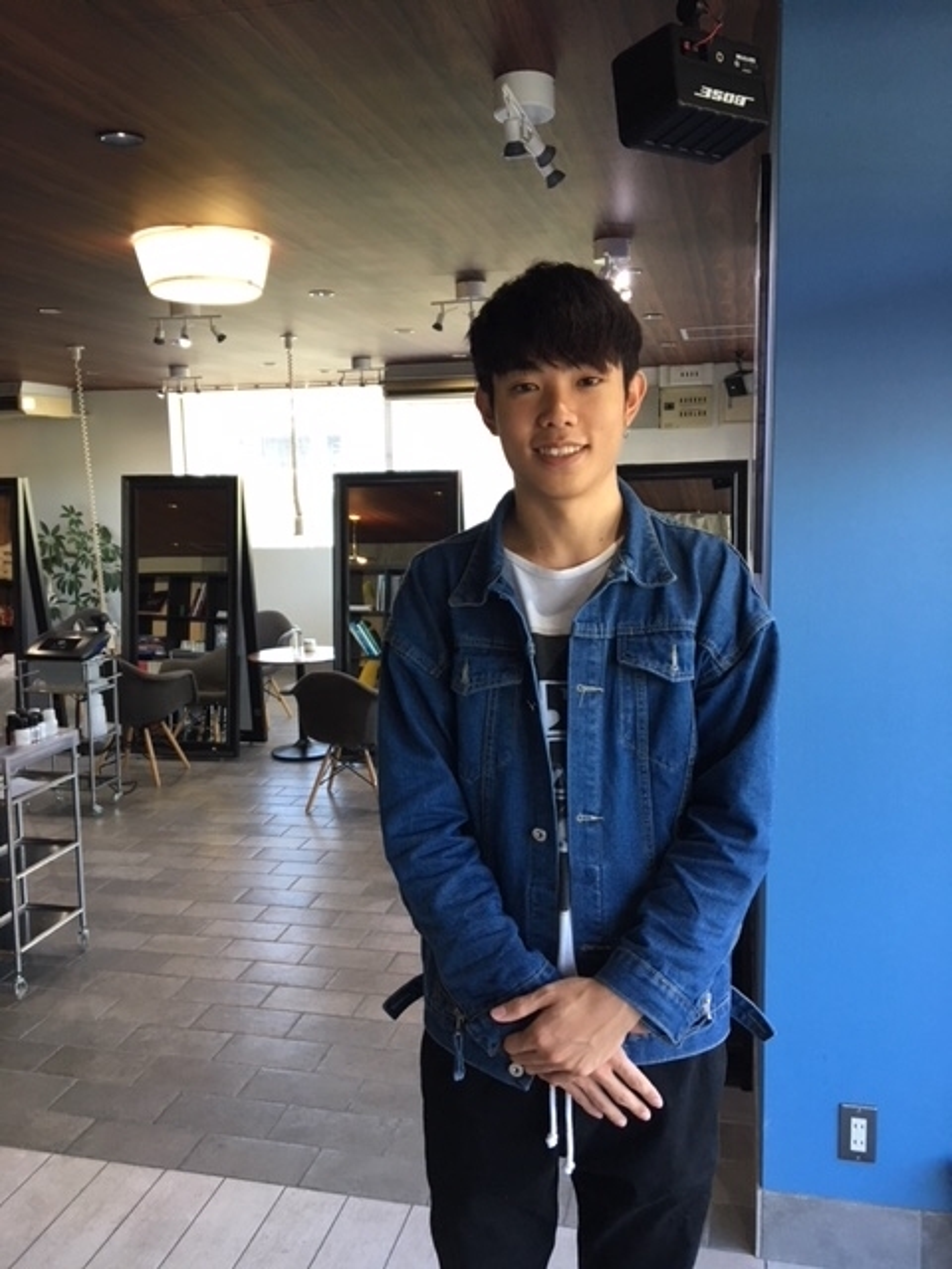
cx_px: 476
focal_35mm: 29
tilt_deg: -7.2
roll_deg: +2.1
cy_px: 634
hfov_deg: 48.2
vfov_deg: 61.7
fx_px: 1063
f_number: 2.2
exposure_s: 1/30
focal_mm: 4.15
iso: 40
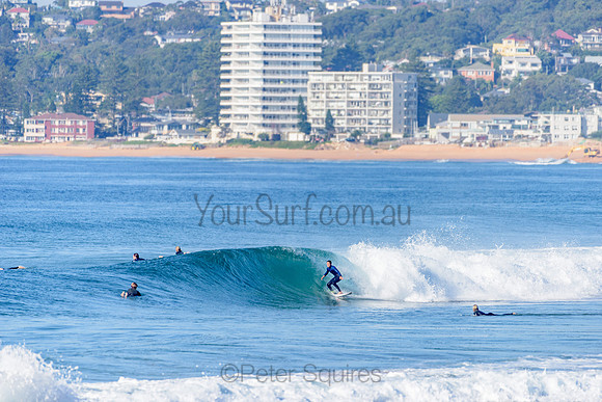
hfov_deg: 4.1
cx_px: 301
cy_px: 201
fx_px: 8363
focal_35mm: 500
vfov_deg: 2.8
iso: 200
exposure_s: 1/2000
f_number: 5.6
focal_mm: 500
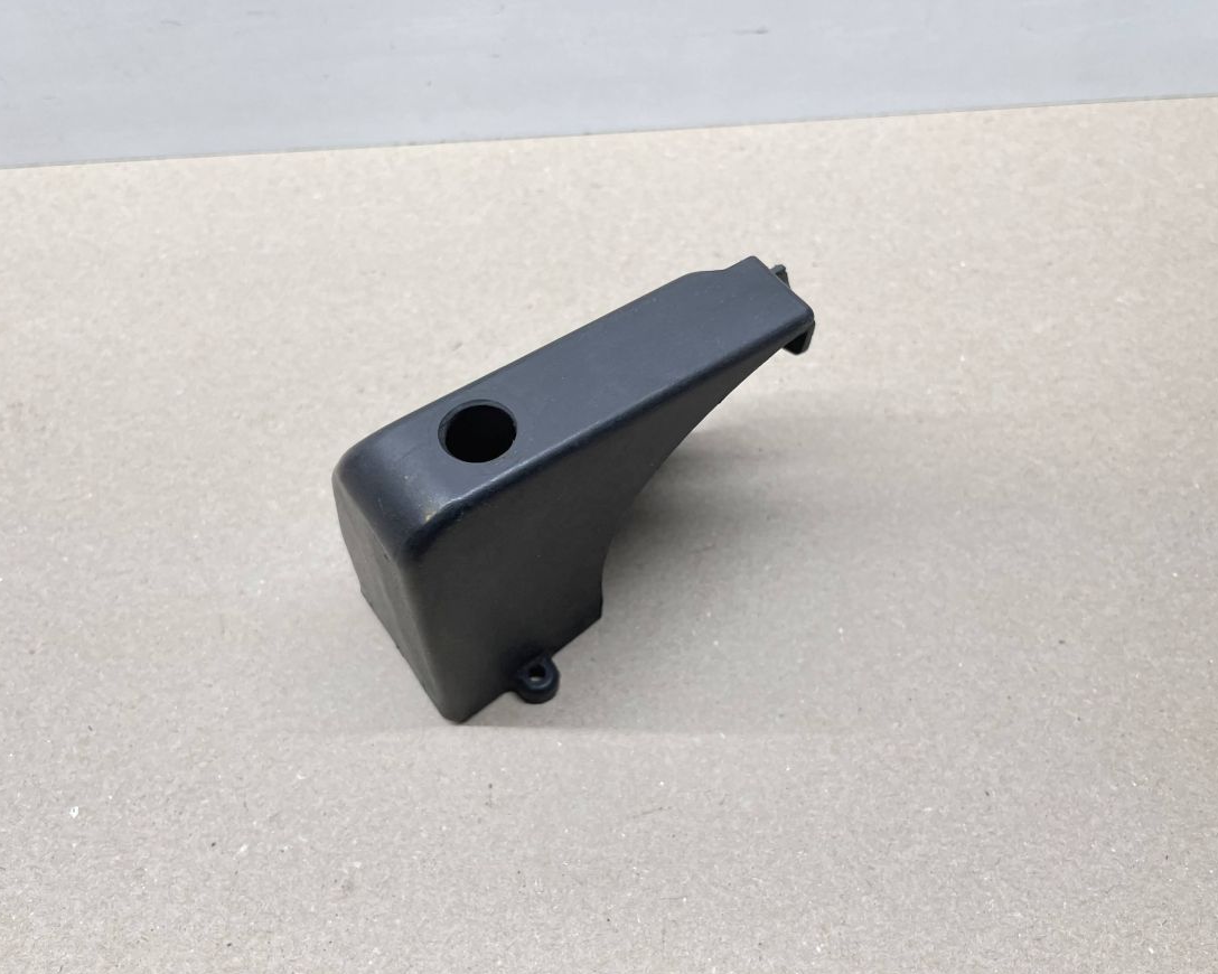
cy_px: 495
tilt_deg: -57.7
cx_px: 607
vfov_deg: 51.5
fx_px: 1009
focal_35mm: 28
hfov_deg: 62.2
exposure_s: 1/100
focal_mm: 4.2
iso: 80
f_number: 1.6
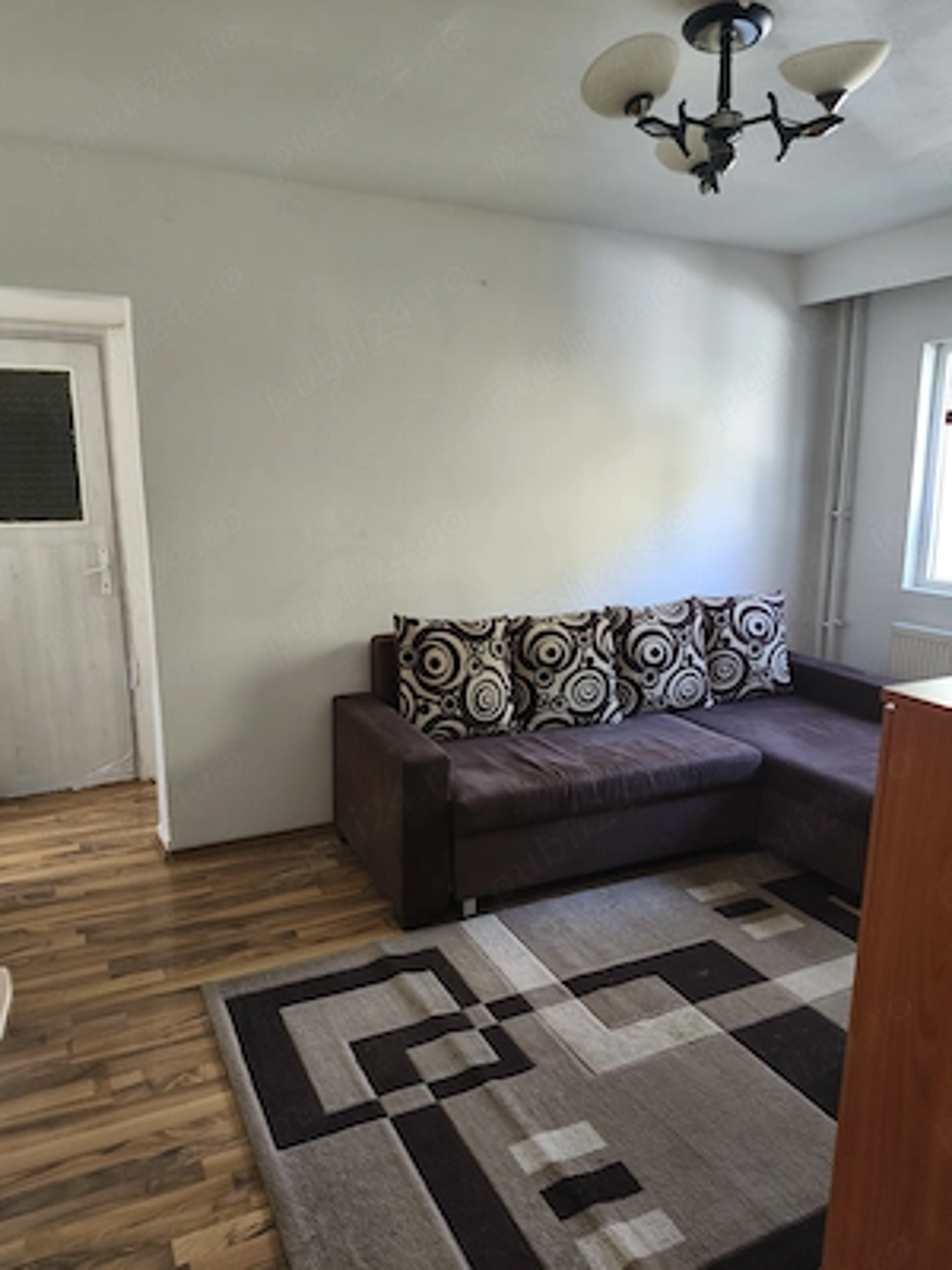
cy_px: 635
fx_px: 843
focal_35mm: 23
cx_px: 476
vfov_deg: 73.9
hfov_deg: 58.9
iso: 800
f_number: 1.65
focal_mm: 6.18
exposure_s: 1/50
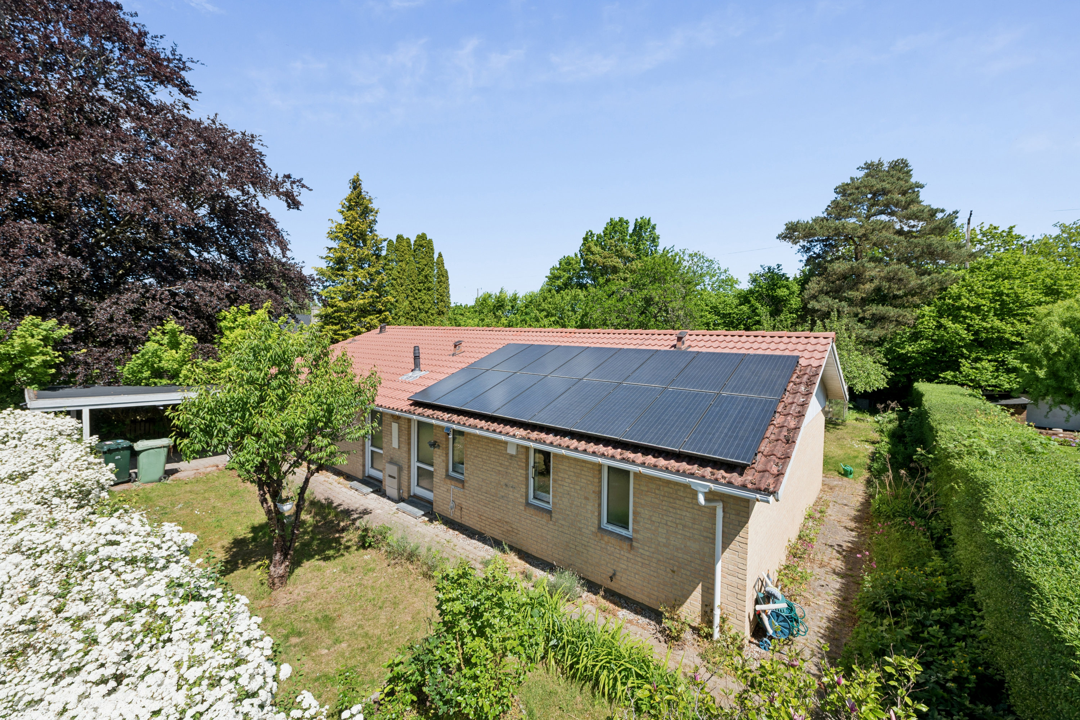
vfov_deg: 81.2
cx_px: 540
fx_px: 420
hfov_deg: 104.3
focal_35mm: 14
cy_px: 360
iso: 180
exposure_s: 1/160
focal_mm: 14
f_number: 13
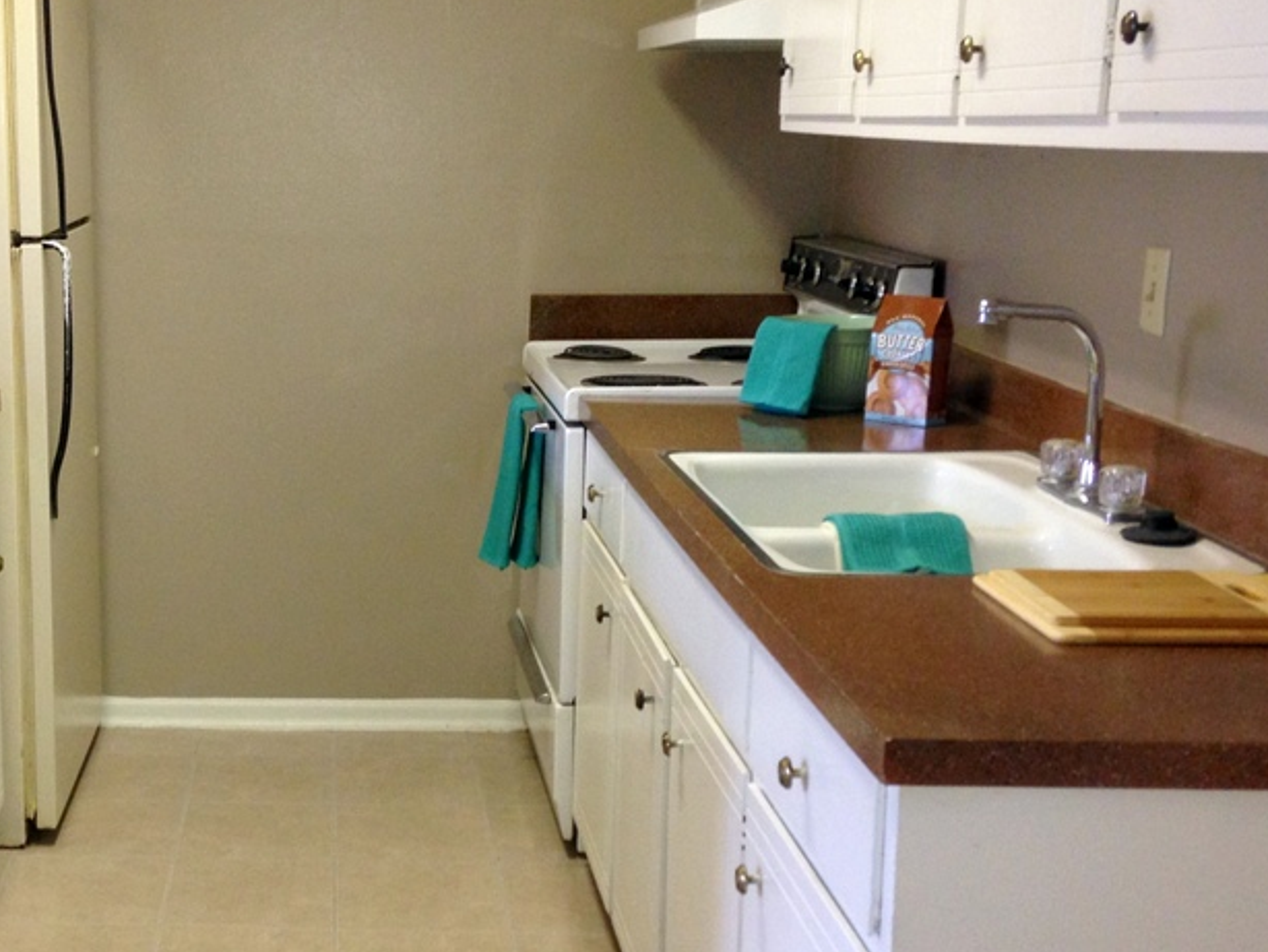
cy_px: 522
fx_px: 2015
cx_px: 306
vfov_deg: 26.6
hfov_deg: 34.1
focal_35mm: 55
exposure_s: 1/20
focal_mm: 4.13
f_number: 2.4
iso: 160
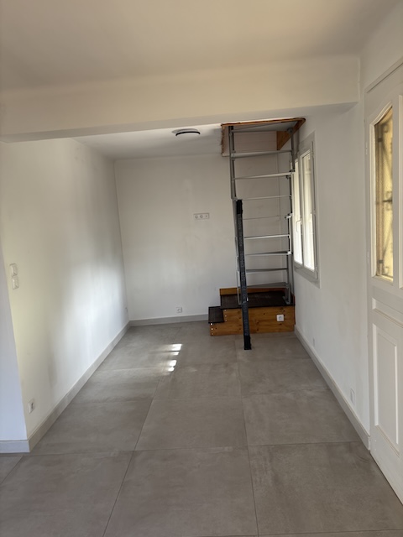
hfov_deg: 53.1
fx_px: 404
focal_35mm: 26
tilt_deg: -9.1
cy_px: 268
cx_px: 202
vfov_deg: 67.3
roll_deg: +3.9
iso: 40
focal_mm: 5.96
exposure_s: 1/121
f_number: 1.6
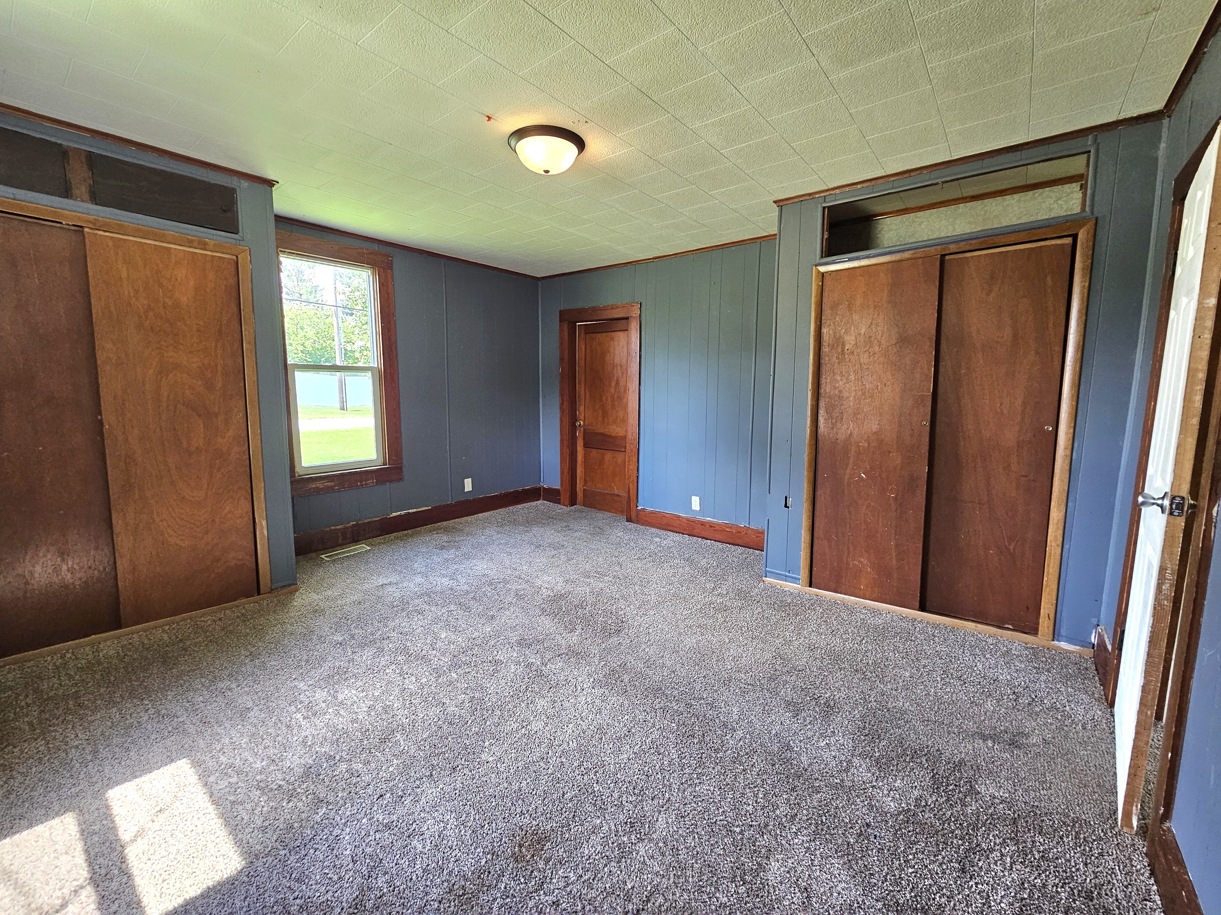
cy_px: 458
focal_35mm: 13
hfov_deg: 106.2
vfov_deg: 89.9
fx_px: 459
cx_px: 610
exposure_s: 1/60.2
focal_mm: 2.2
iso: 200
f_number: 2.2
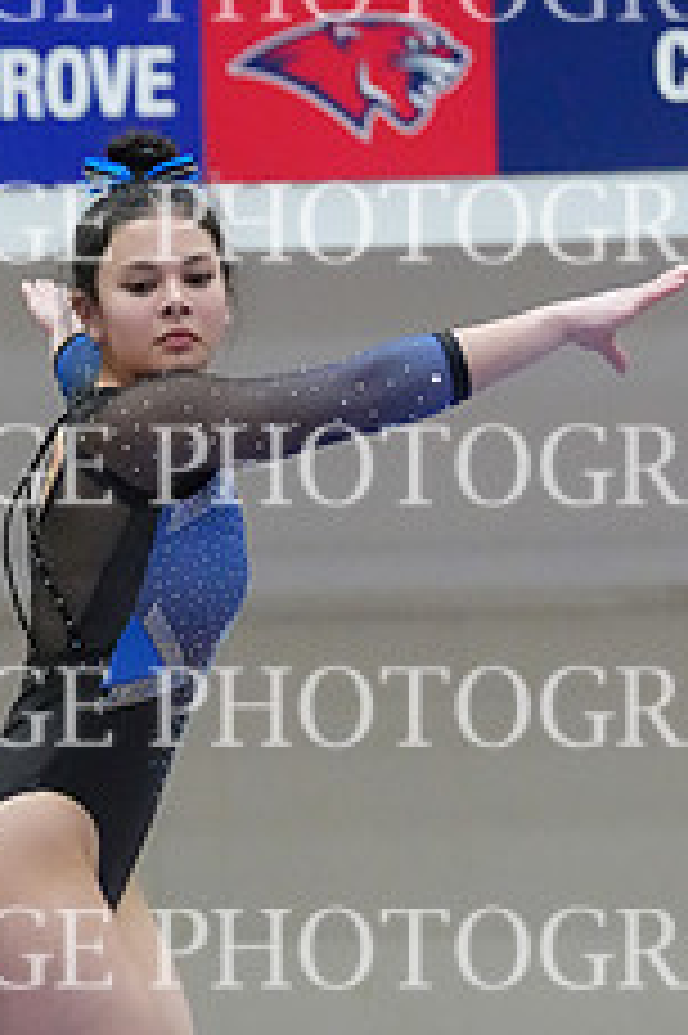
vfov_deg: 4.6
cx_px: 119
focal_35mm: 452
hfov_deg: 3.0
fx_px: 12976
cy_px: 828
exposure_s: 1/1250
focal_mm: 179
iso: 16000
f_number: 4
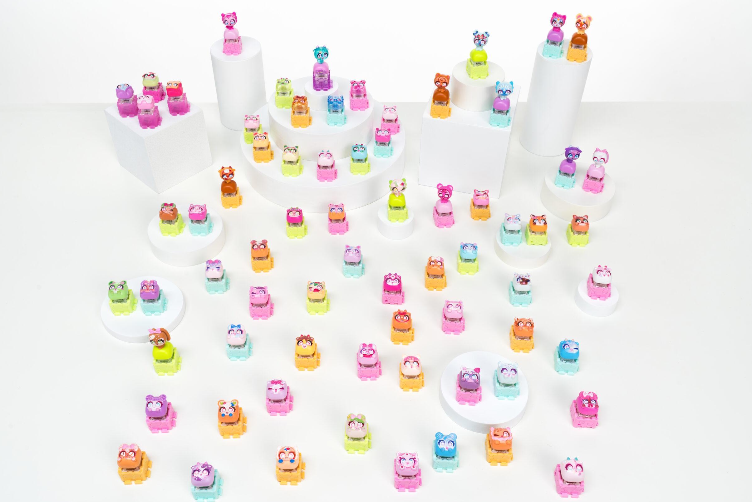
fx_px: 710
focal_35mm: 34
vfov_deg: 38.9
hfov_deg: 55.8
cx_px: 367
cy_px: 253
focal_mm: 32
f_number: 16
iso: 100
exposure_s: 1/10
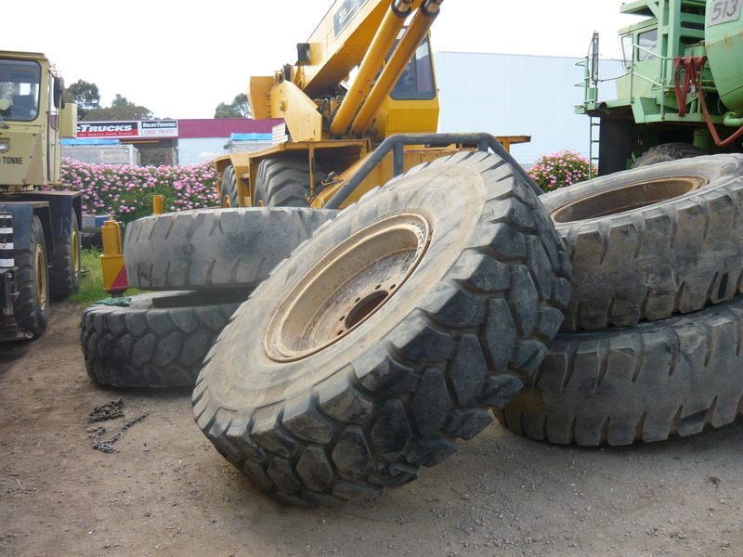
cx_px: 372
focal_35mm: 33
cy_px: 278
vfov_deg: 42.9
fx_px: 708
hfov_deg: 55.4
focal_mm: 5.5
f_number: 2.8
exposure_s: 1/400
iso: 100
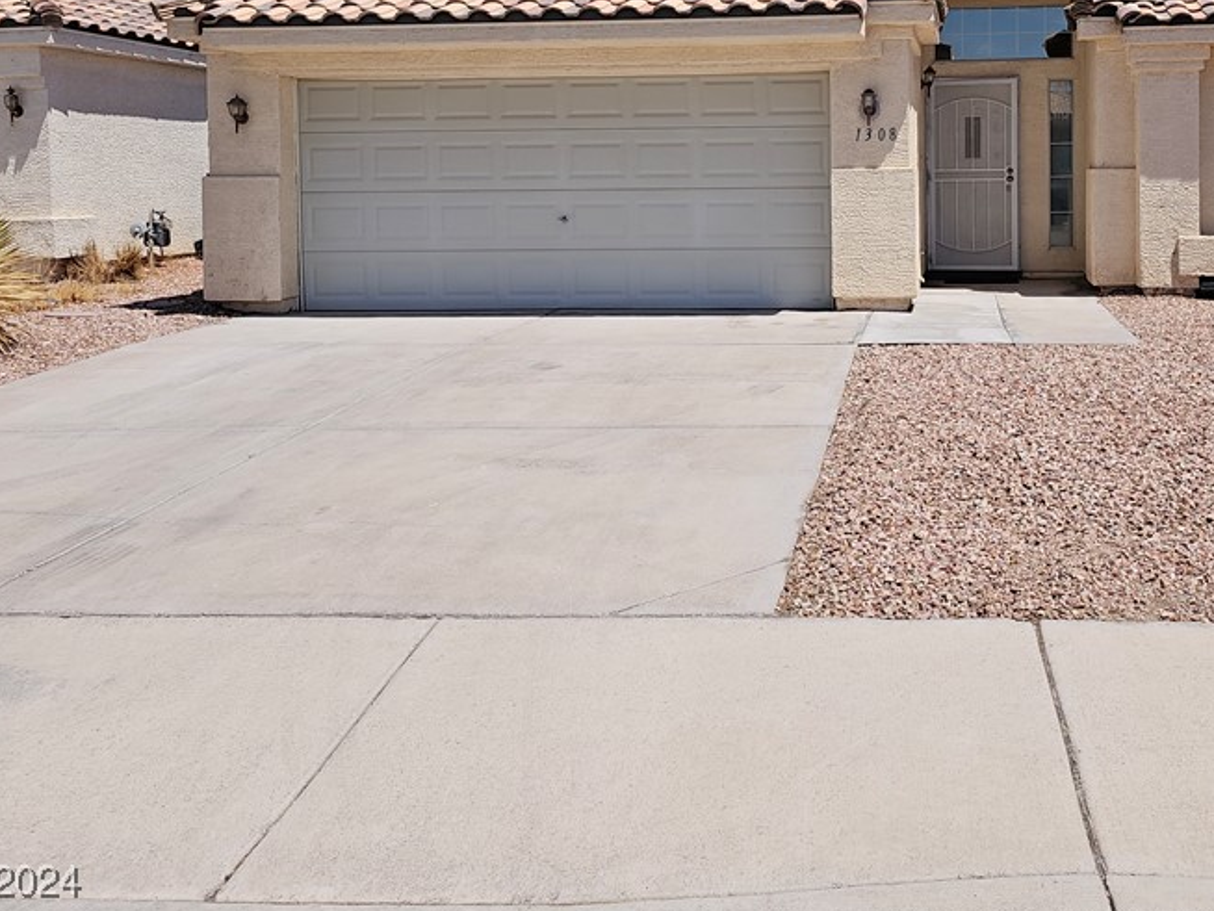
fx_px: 1263
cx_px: 843
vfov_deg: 38.5
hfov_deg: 50.1
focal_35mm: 36
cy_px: 210
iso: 10
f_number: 1.7
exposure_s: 1/1488
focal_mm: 6.3
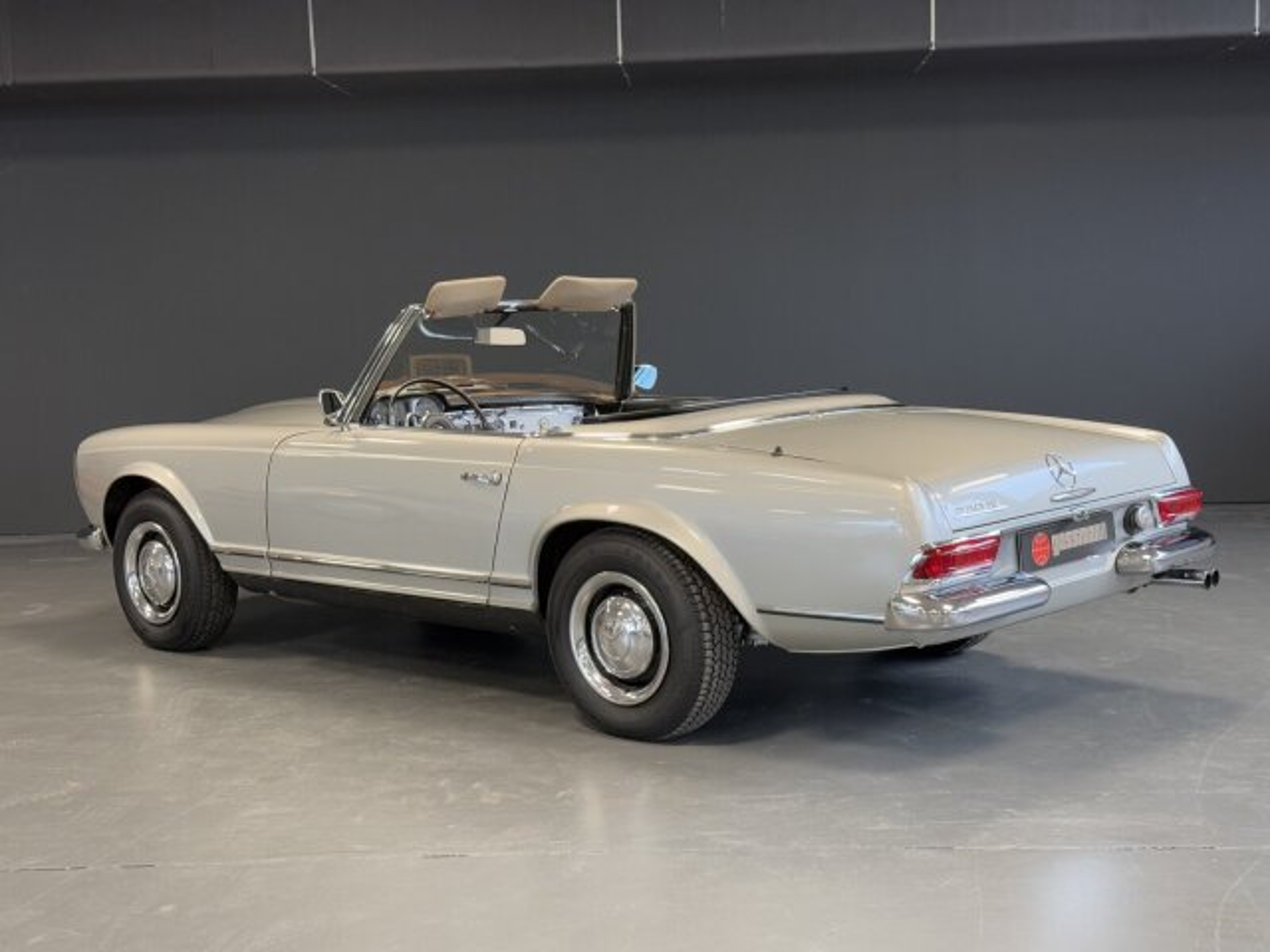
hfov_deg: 39.7
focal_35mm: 48
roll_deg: +1.7
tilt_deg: -6.2
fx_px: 1761
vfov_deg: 30.3
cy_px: 476
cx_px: 635
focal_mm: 6.76
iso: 200
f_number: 1.78
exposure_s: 1/60
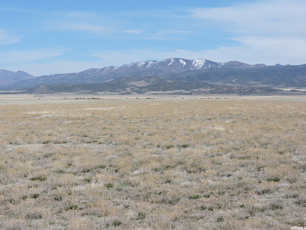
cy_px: 115
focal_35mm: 70
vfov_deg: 21.0
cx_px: 153
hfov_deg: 27.8
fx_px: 619
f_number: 3.9
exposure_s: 1/1250
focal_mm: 12.5
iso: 100
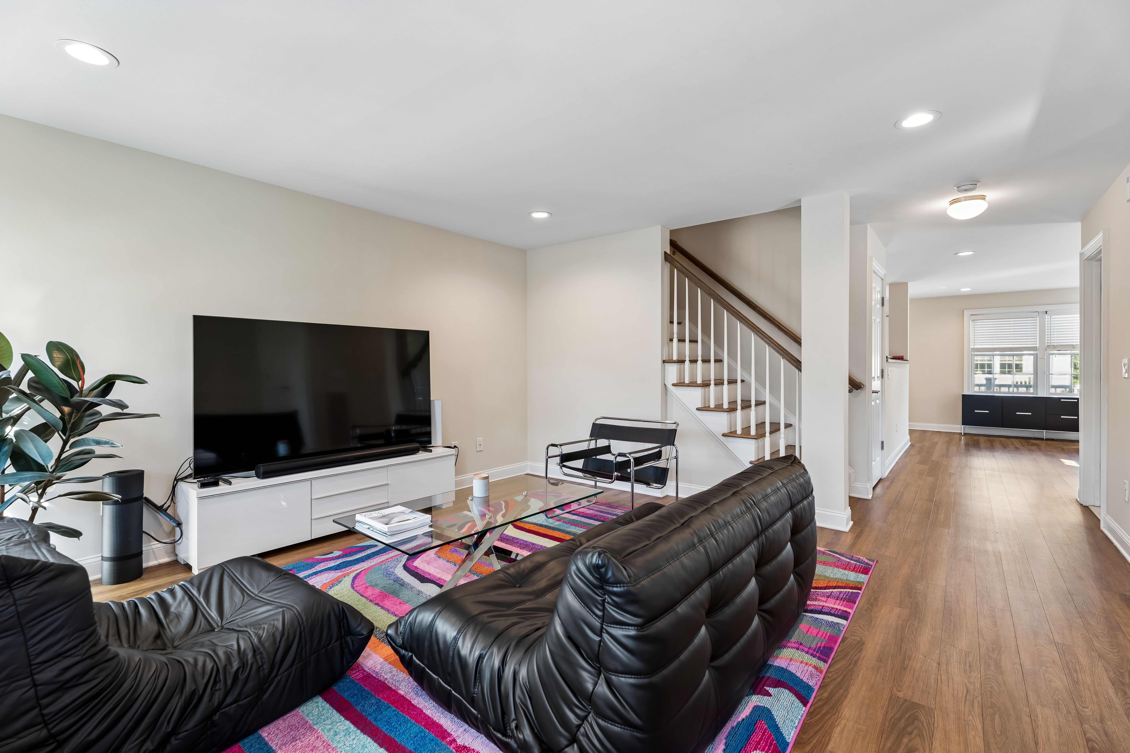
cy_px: 376
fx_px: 502
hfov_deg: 96.7
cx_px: 565
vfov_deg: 73.7
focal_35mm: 16
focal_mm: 16
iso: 250
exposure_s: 1/8
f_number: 6.3
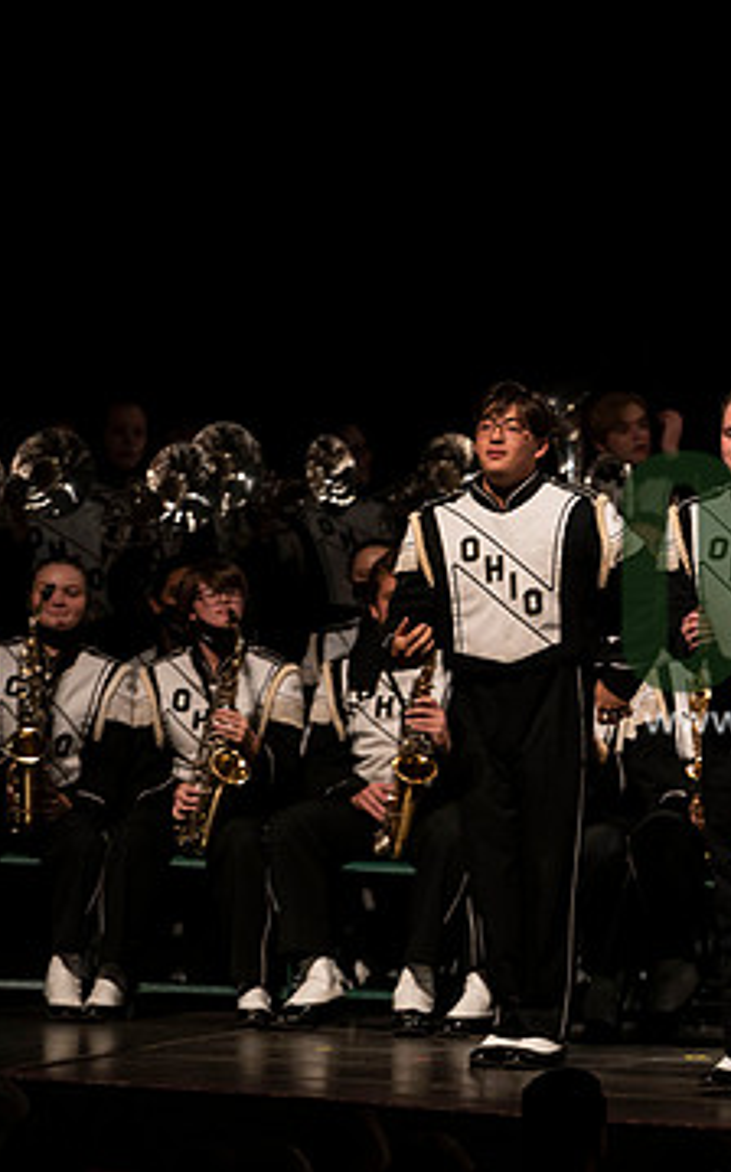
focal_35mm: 329
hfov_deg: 4.0
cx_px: 868
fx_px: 10500
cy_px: 604
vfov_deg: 6.4
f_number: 2.8
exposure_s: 1/500
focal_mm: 200
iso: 2500
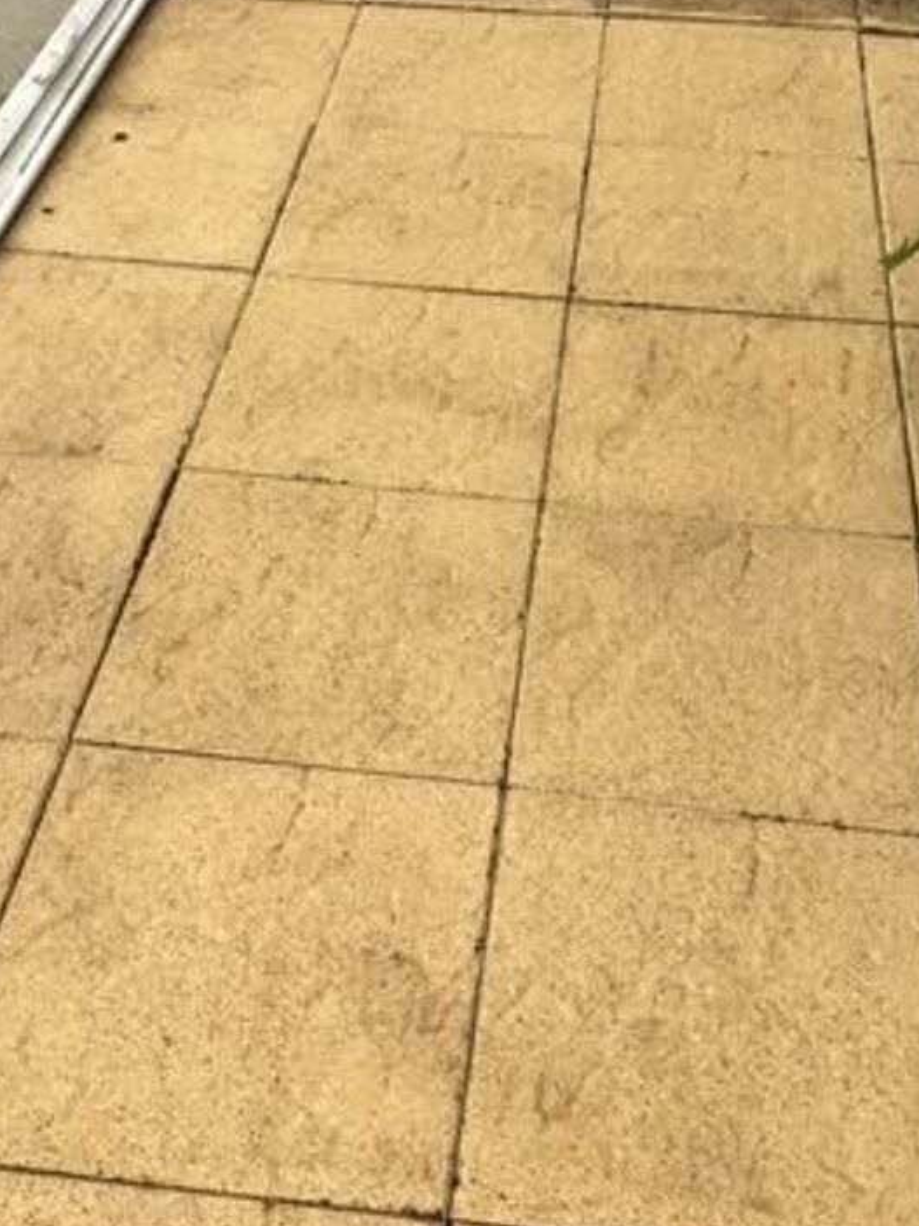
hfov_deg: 26.5
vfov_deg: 33.1
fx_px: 1947
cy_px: 118
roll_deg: -2.9
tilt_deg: -28.6
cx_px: 494
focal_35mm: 55
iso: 25
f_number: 2.2
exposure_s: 1/810
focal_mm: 4.15
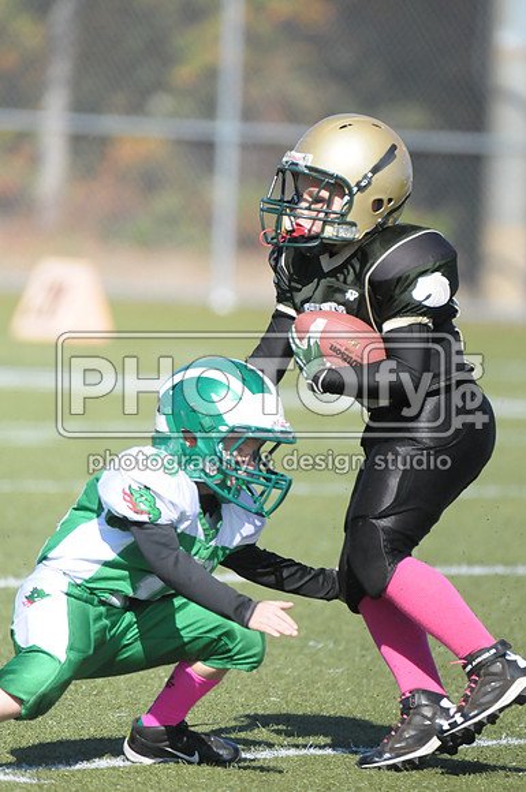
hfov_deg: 2.7
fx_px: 11210
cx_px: 263
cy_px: 396
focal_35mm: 510
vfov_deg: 4.0
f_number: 4
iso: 1600
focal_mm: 340
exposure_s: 1/8000
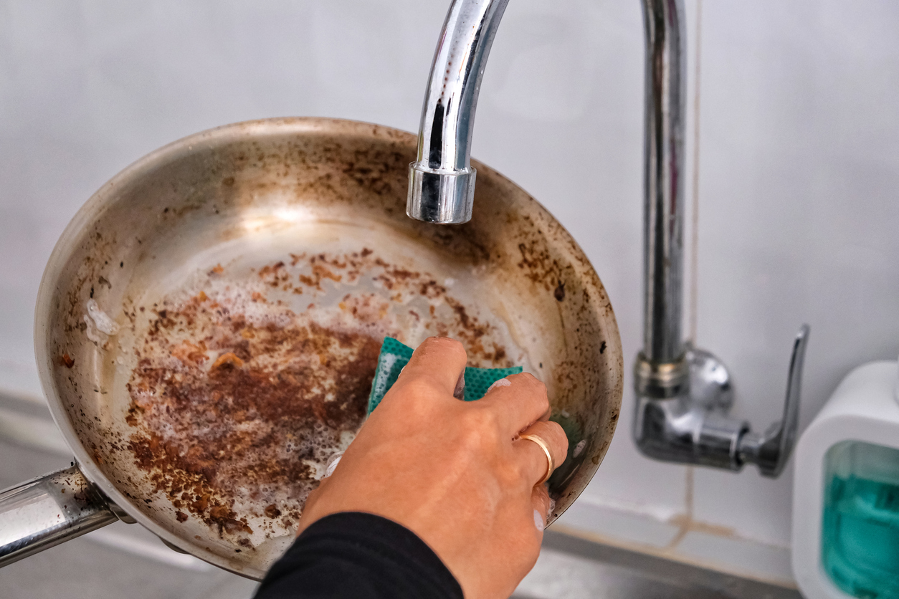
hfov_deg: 27.7
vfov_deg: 18.7
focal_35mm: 73
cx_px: 450
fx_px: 1823
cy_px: 300
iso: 2500
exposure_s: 1/100
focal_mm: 48.4
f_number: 4.5
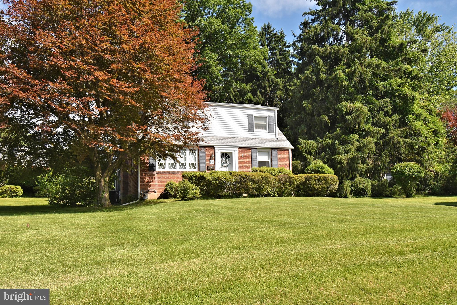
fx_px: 381
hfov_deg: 61.9
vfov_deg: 43.6
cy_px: 152
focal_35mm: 30
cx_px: 228
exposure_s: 1/2500
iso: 2500
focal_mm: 20
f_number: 10
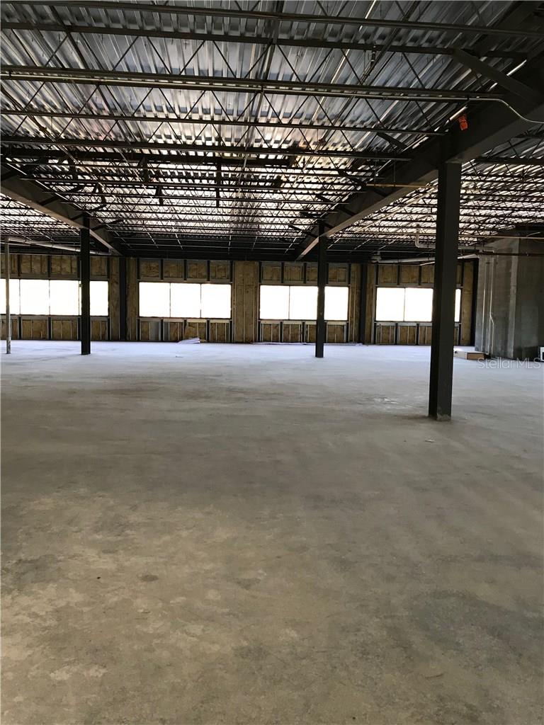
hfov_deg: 49.7
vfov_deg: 63.4
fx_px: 587
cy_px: 362
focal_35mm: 28
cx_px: 272
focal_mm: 3.99
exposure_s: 1/24
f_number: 1.8
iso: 32
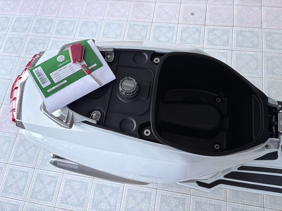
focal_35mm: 26
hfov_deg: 67.3
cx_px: 141
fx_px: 212
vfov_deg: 53.1
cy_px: 106
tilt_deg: -70.3
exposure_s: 1/60
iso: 160
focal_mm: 5.96
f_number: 1.6
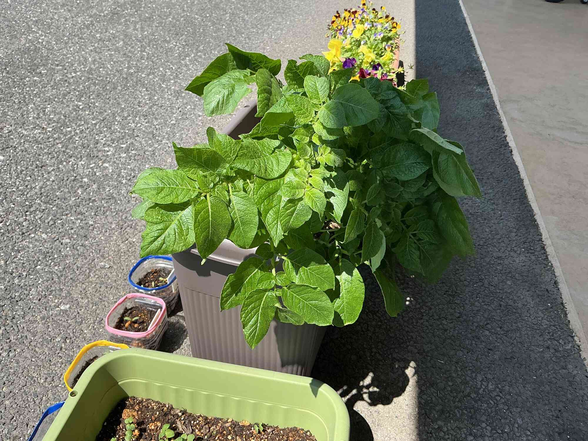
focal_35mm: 29
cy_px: 220
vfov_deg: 48.2
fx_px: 493
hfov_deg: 61.7
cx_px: 294
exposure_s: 1/883
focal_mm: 3
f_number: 1.8
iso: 25
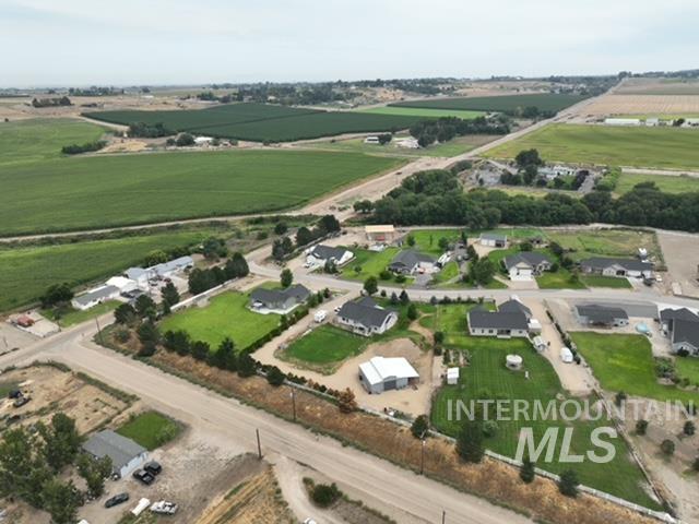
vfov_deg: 56.8
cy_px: 262
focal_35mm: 24
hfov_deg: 71.6
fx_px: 485
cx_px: 350
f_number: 2.8
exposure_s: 1/1250
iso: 100
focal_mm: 12.29
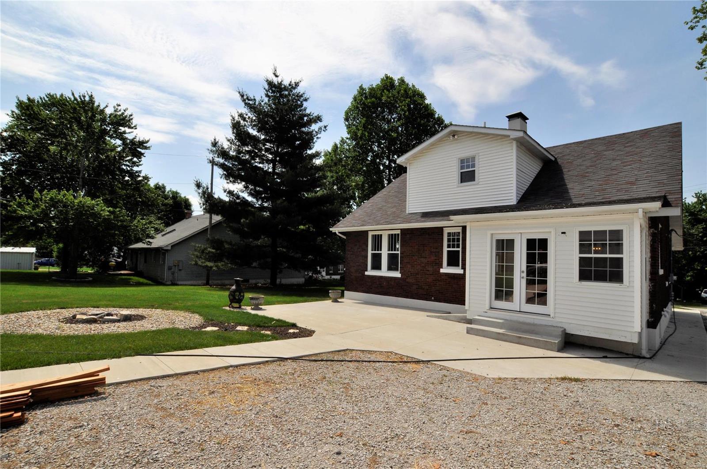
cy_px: 234
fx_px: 324
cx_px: 354
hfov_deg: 95.1
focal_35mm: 16
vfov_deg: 71.9
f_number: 18
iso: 200
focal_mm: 11
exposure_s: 1/200
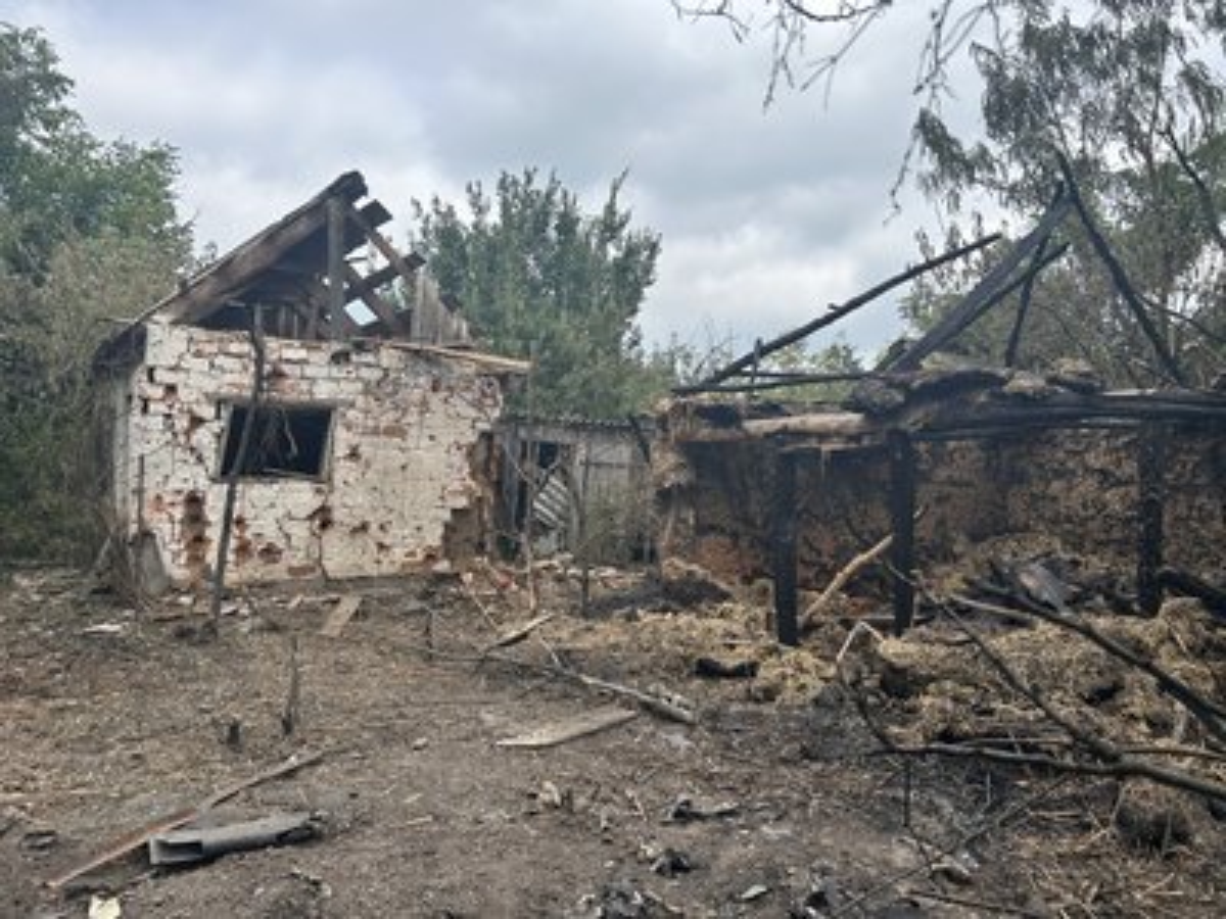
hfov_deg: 67.3
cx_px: 613
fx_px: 921
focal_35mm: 26
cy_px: 460
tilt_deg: +0.3
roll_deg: -1.9
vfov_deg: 53.1
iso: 50
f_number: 1.5
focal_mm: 5.7
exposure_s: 1/2762
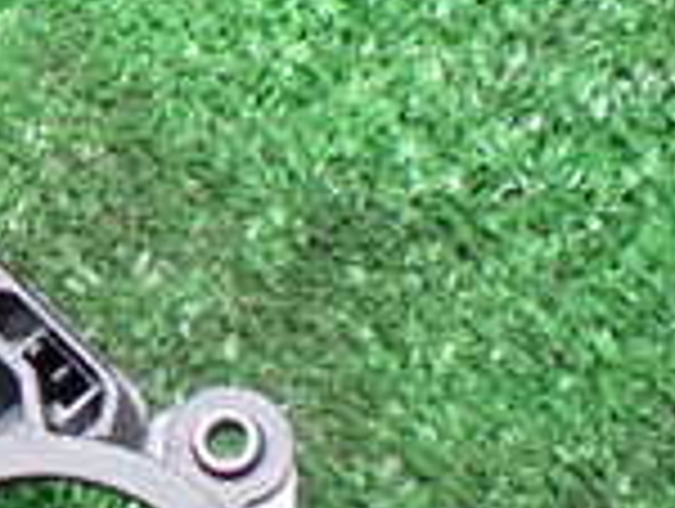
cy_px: 265
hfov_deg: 14.1
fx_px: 2344
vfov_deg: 12.4
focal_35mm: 120
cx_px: -621
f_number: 2.3
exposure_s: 1/80
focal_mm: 5.4
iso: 800
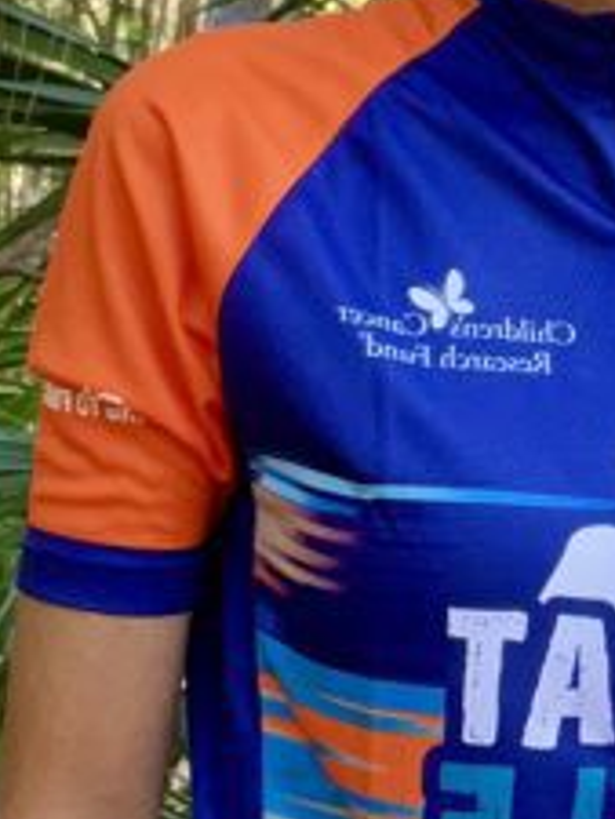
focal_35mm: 78
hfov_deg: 18.0
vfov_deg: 25.0
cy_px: 371
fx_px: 1846
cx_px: 731
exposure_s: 1/63
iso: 100
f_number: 2.2
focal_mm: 2.71
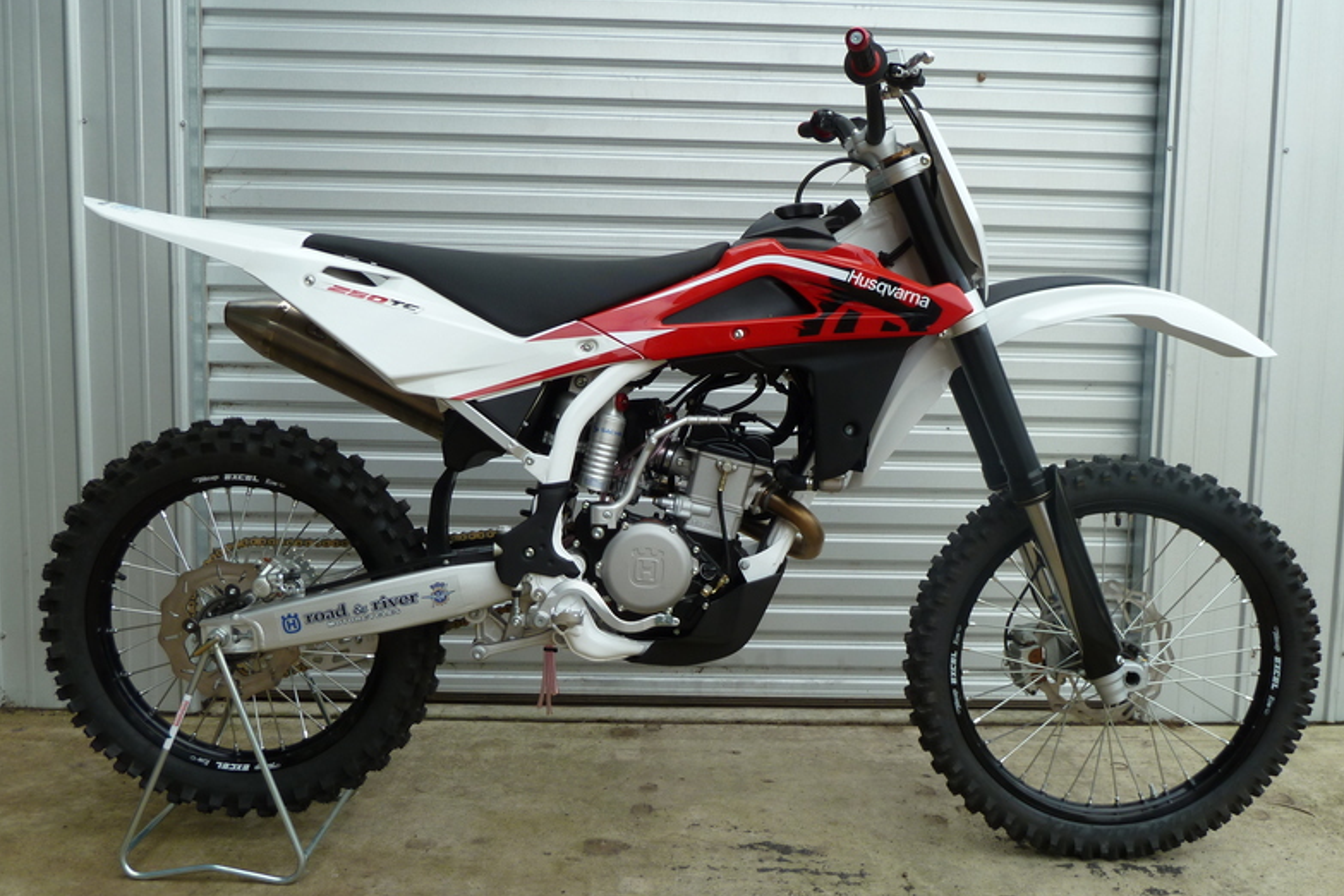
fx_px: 1269
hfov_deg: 55.8
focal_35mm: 34
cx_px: 673
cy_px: 506
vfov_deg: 38.8
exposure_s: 1/80
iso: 80
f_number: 3.5
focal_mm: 5.3
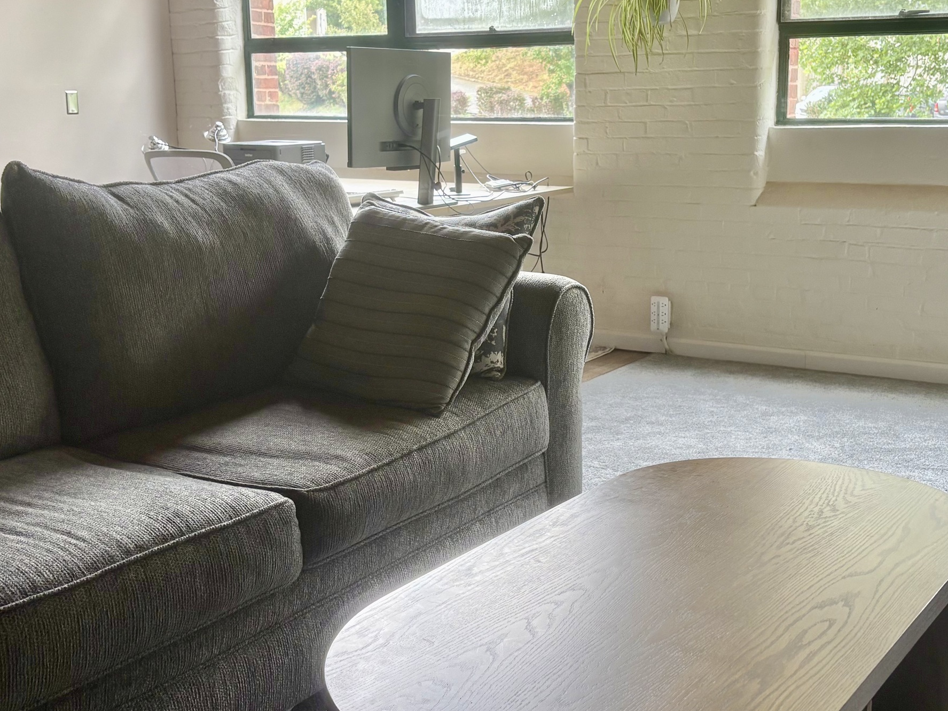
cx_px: 543
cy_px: 315
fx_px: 1232
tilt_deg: -10.3
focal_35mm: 45
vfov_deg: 32.1
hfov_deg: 42.0
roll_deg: +1.1
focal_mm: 5.96
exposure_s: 1/121
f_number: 1.6
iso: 100
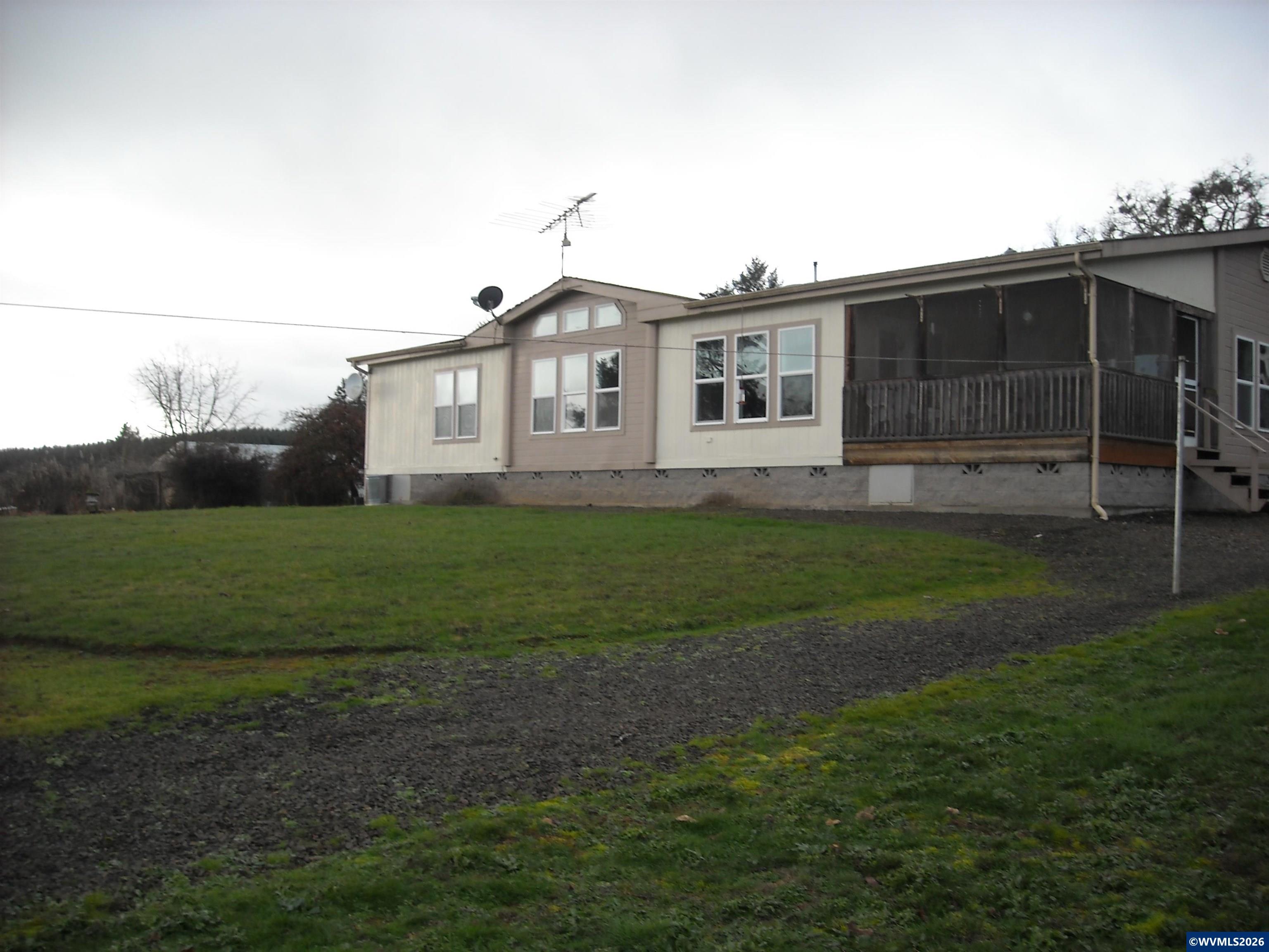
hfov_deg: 52.6
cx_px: 634
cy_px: 476
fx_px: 1283
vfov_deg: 40.7
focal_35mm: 35
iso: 64
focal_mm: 5.7
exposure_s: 1/129
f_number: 5.6
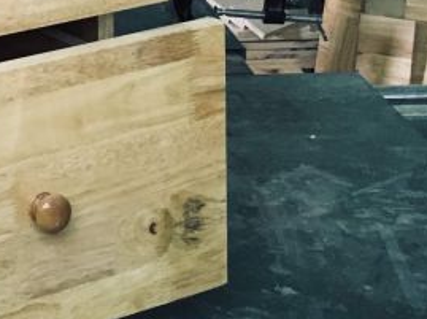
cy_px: -152
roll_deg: +2.4
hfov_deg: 16.6
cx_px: -217
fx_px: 1330
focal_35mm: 108
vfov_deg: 13.0
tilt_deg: -12.2
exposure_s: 1/33
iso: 200
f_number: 2.2
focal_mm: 4.15
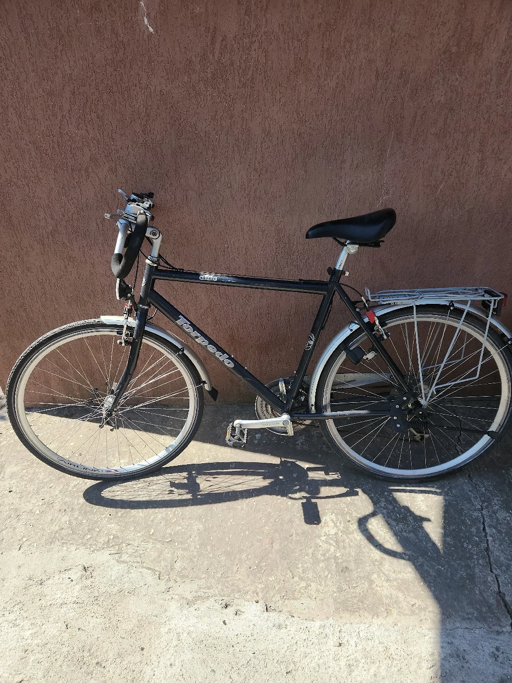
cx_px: 256
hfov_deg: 58.9
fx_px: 454
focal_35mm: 23
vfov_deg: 73.9
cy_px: 342
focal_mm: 5.4
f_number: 1.8
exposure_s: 1/833
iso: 20
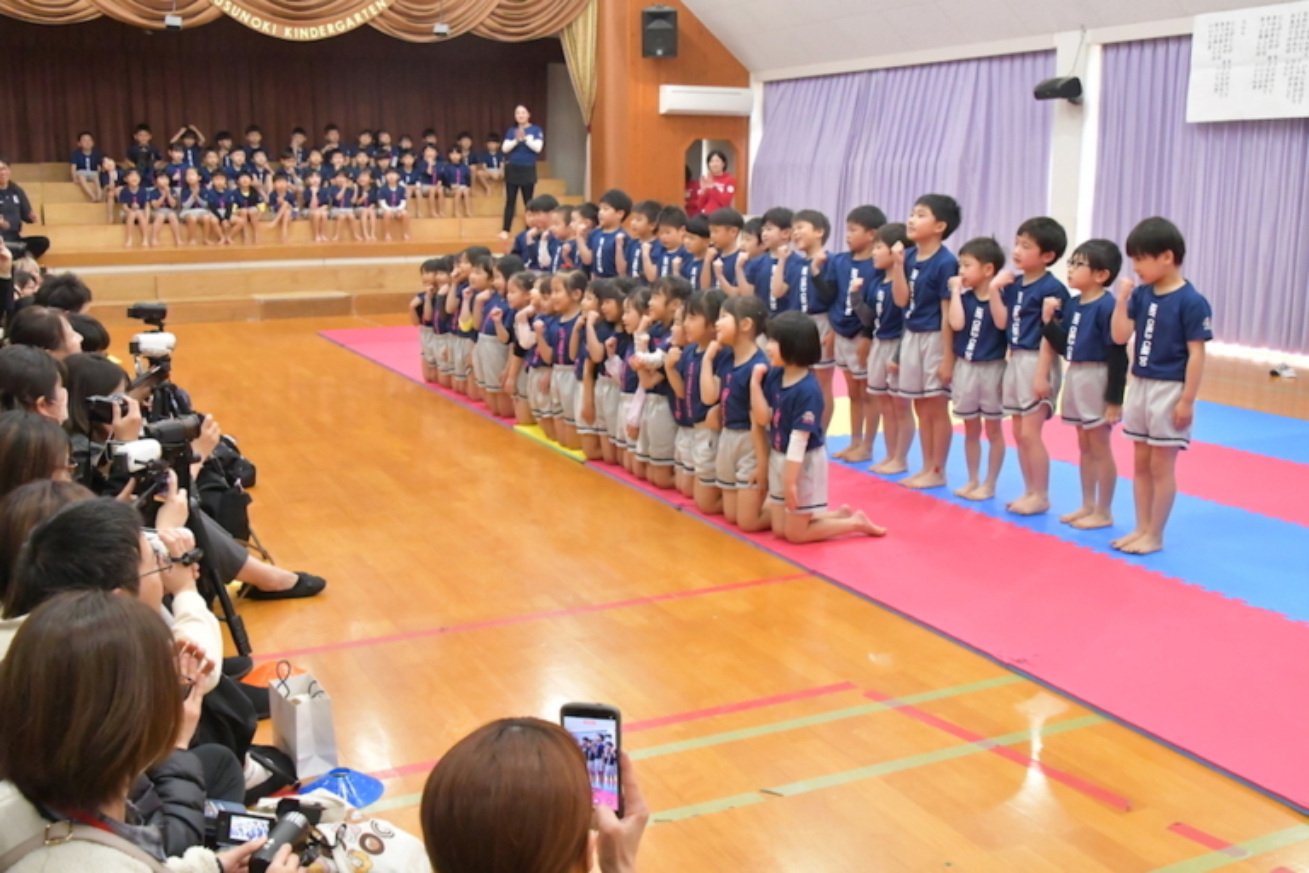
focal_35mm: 36
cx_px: 654
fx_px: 1309
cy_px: 436
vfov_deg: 36.9
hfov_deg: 53.1
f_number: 10
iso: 12800
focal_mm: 24
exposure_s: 1/80
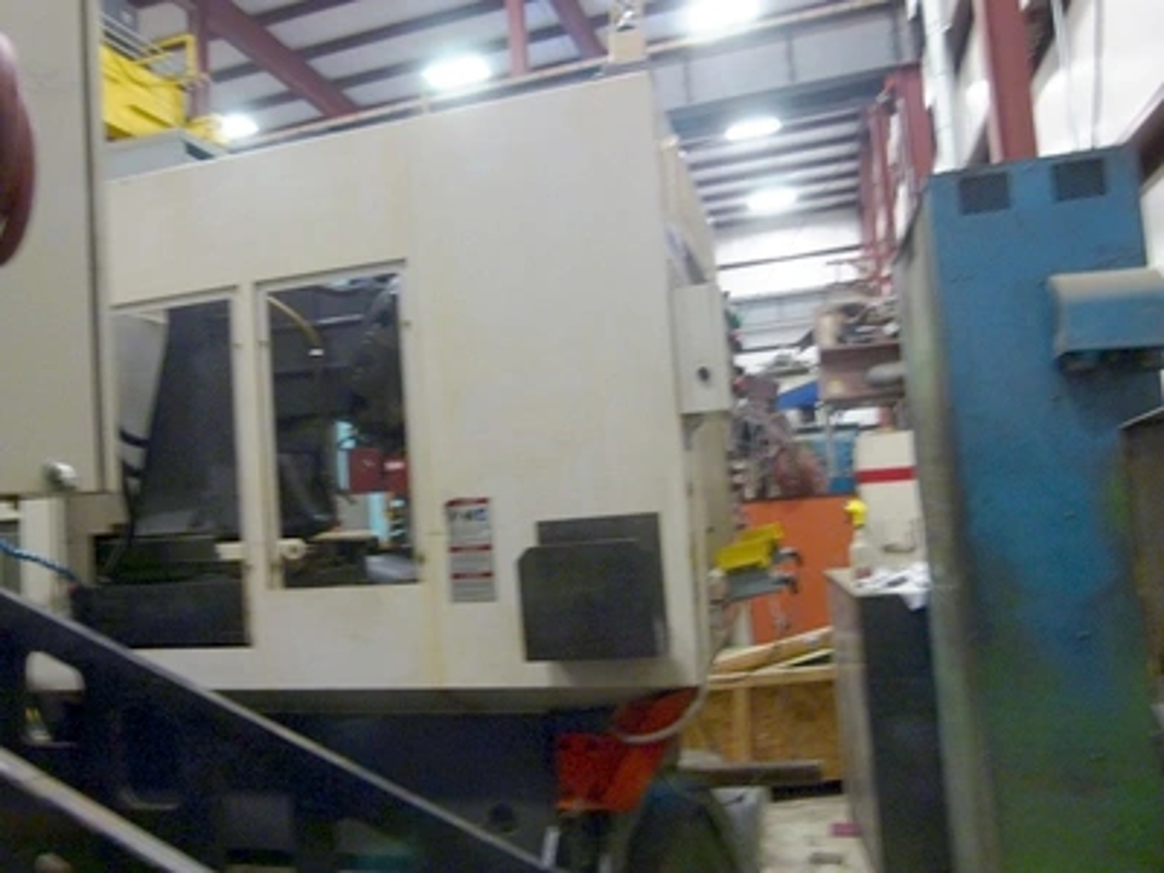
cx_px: 582
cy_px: 436
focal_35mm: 25
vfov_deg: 54.9
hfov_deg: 69.4
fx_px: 841
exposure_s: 1/8
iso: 100
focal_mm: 4.5
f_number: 2.8
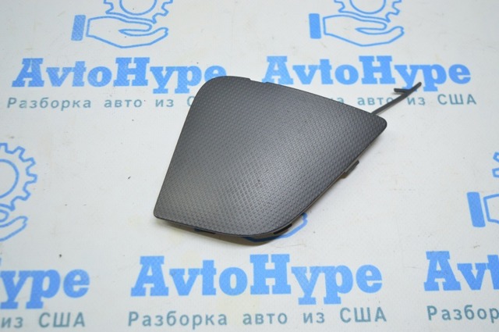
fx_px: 540
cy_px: 166
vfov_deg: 34.1
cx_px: 250
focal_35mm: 39
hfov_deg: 49.6
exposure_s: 1/50
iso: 400
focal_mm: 26
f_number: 4
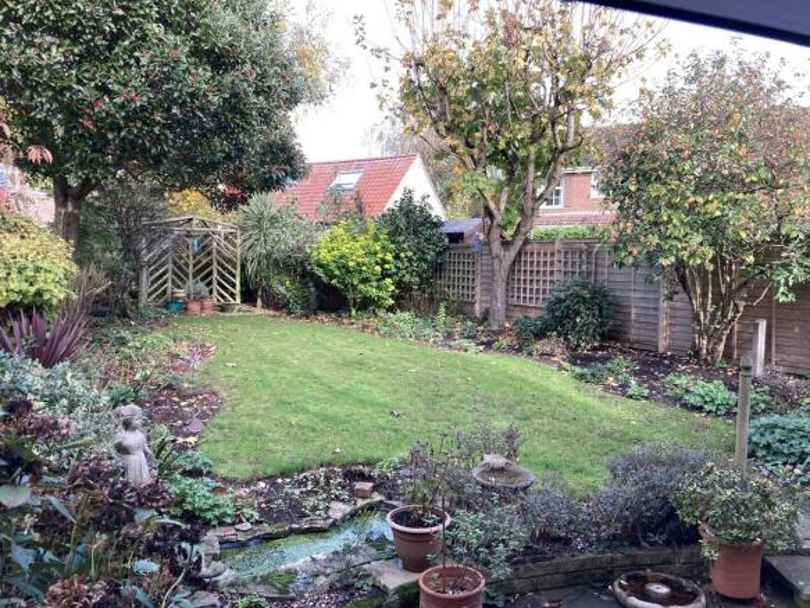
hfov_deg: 63.5
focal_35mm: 28
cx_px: 405
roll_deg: -1.2
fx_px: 655
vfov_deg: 49.7
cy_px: 304
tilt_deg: -2.9
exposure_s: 1/124
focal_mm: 3.99
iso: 20
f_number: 1.8
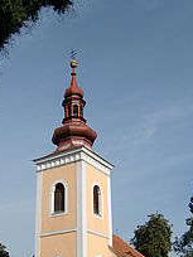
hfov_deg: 30.7
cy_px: 189
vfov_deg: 39.5
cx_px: 71
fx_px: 349
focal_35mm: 47
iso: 64
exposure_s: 1/250
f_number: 7.5
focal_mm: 4.3
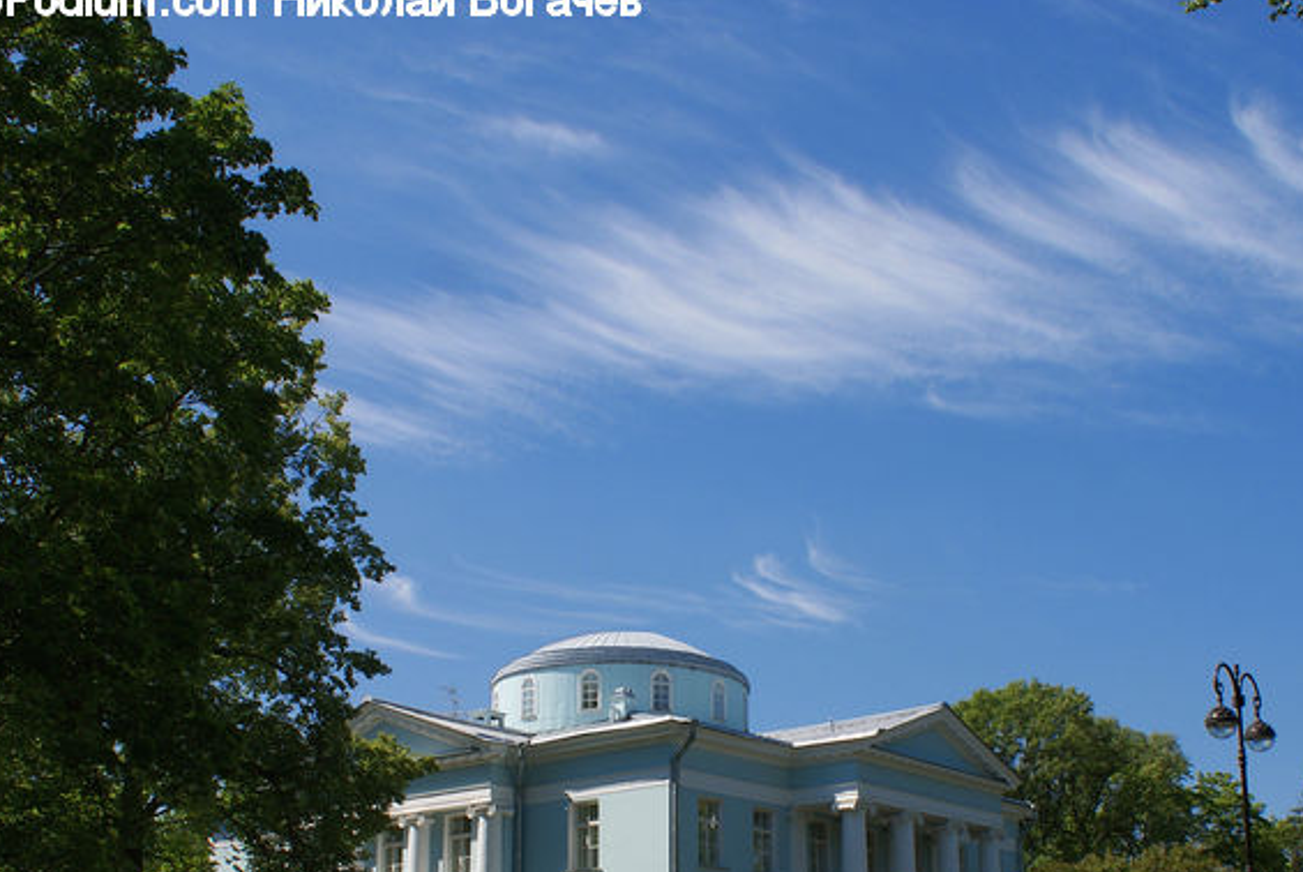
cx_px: 710
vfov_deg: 30.8
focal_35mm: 43
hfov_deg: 45.3
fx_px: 1558
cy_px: 639
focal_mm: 18
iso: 100
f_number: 9
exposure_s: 1/80
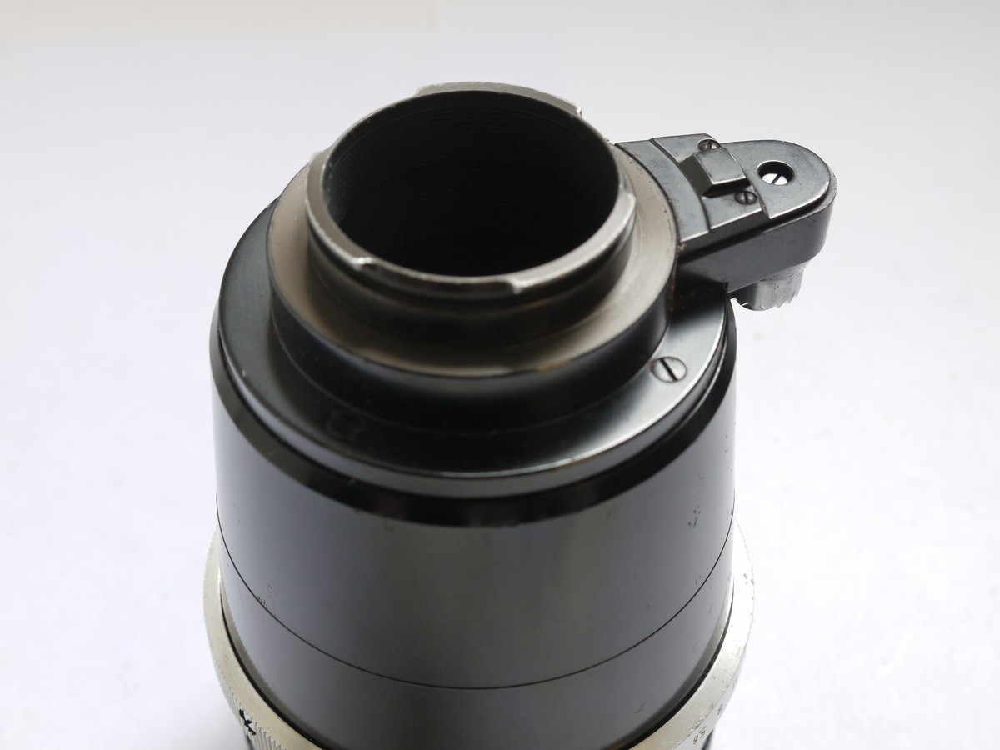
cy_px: 375
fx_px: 1676
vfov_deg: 25.2
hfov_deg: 33.2
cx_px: 500
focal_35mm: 58
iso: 400
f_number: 10
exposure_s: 1/15
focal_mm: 29
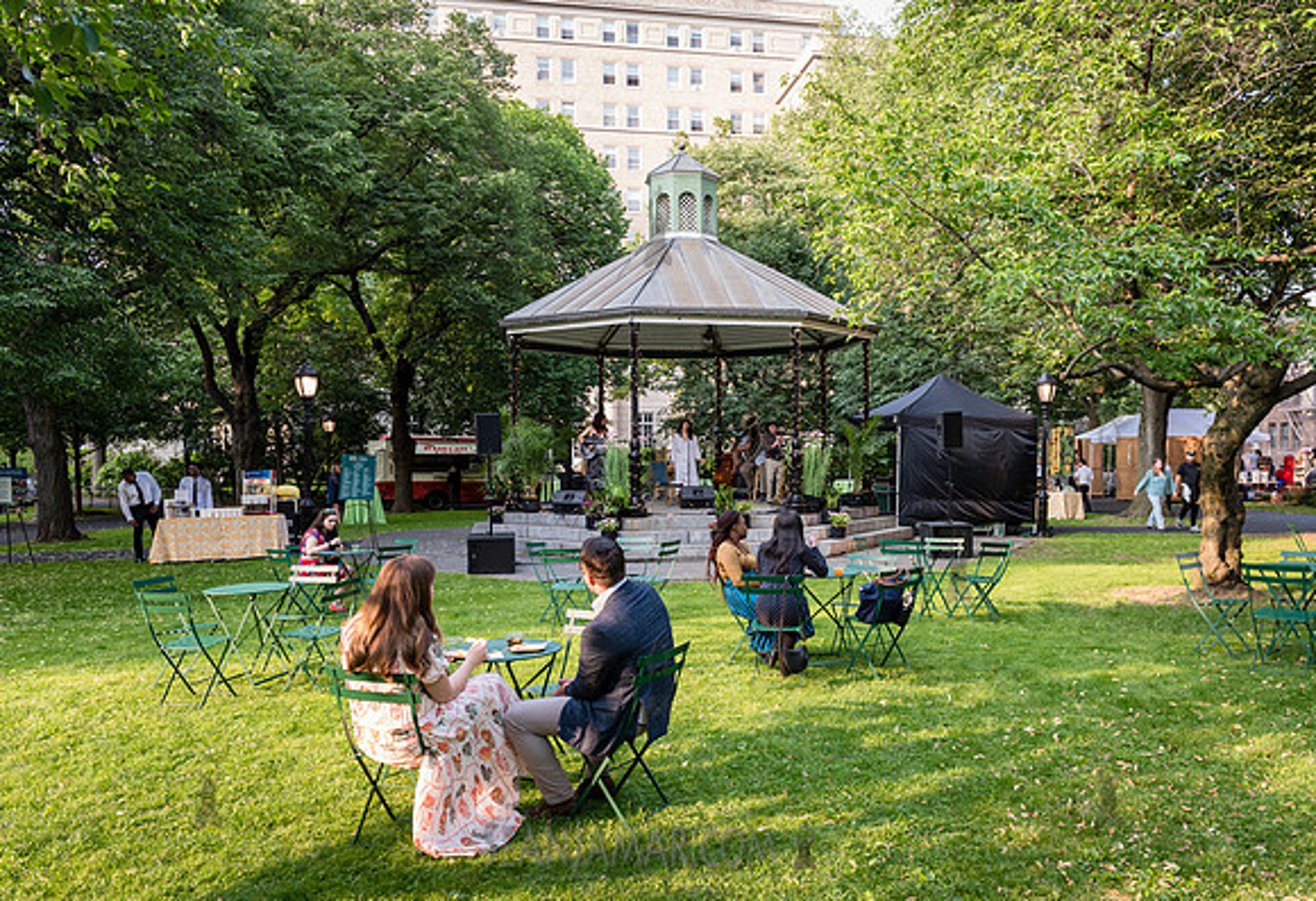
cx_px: 715
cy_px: 478
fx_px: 1046
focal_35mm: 28
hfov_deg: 64.2
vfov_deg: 46.6
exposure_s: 1/250
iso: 500
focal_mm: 26
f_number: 3.5
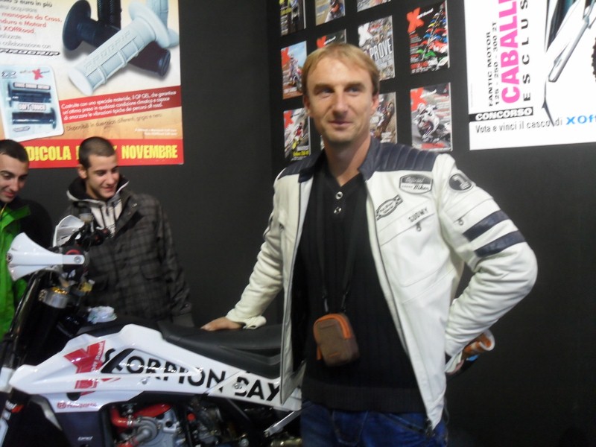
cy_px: 224
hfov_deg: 52.6
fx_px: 603
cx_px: 298
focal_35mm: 35
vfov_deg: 40.7
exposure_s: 1/20
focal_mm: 6.2
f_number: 2.8
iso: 200
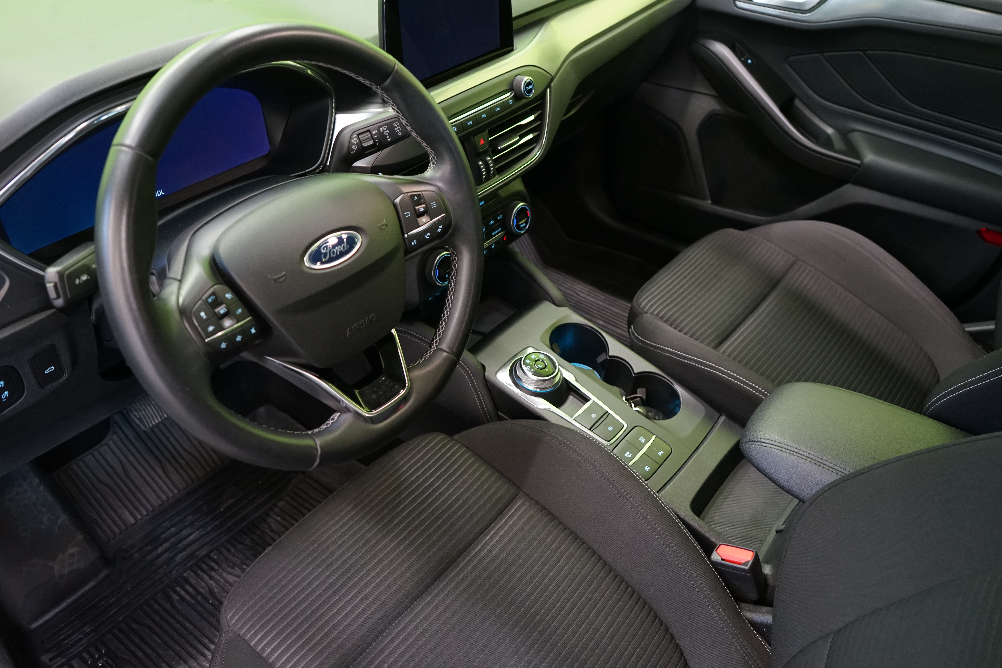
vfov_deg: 45.0
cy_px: 334
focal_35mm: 29
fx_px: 807
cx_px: 501
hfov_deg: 63.7
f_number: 5
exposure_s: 1/20
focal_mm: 29
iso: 2500
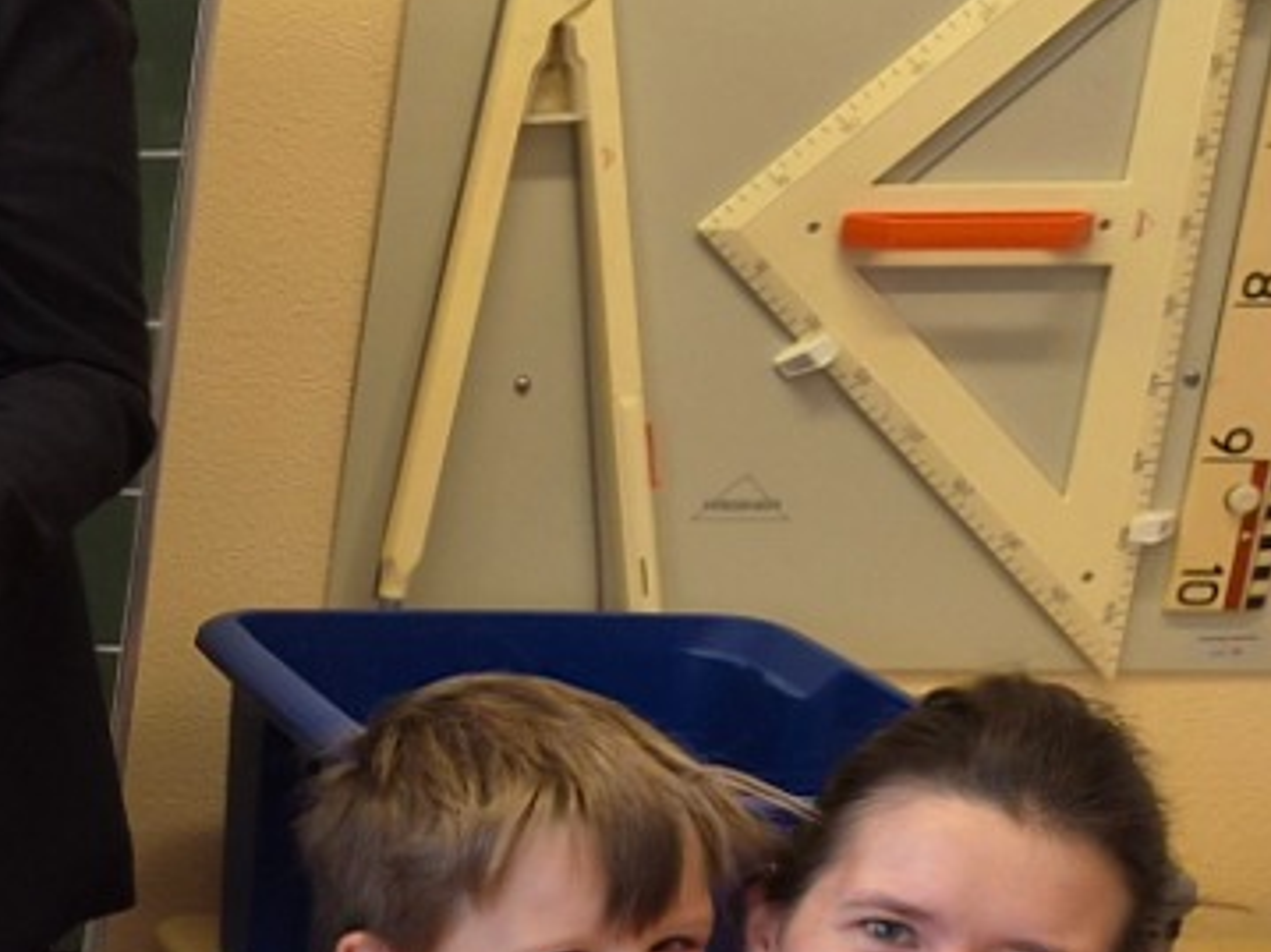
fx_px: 4515
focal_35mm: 123
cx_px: -1671
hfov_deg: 12.8
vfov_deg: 11.8
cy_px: 1058
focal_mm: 5.4
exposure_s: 1/100
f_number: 1.8
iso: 80
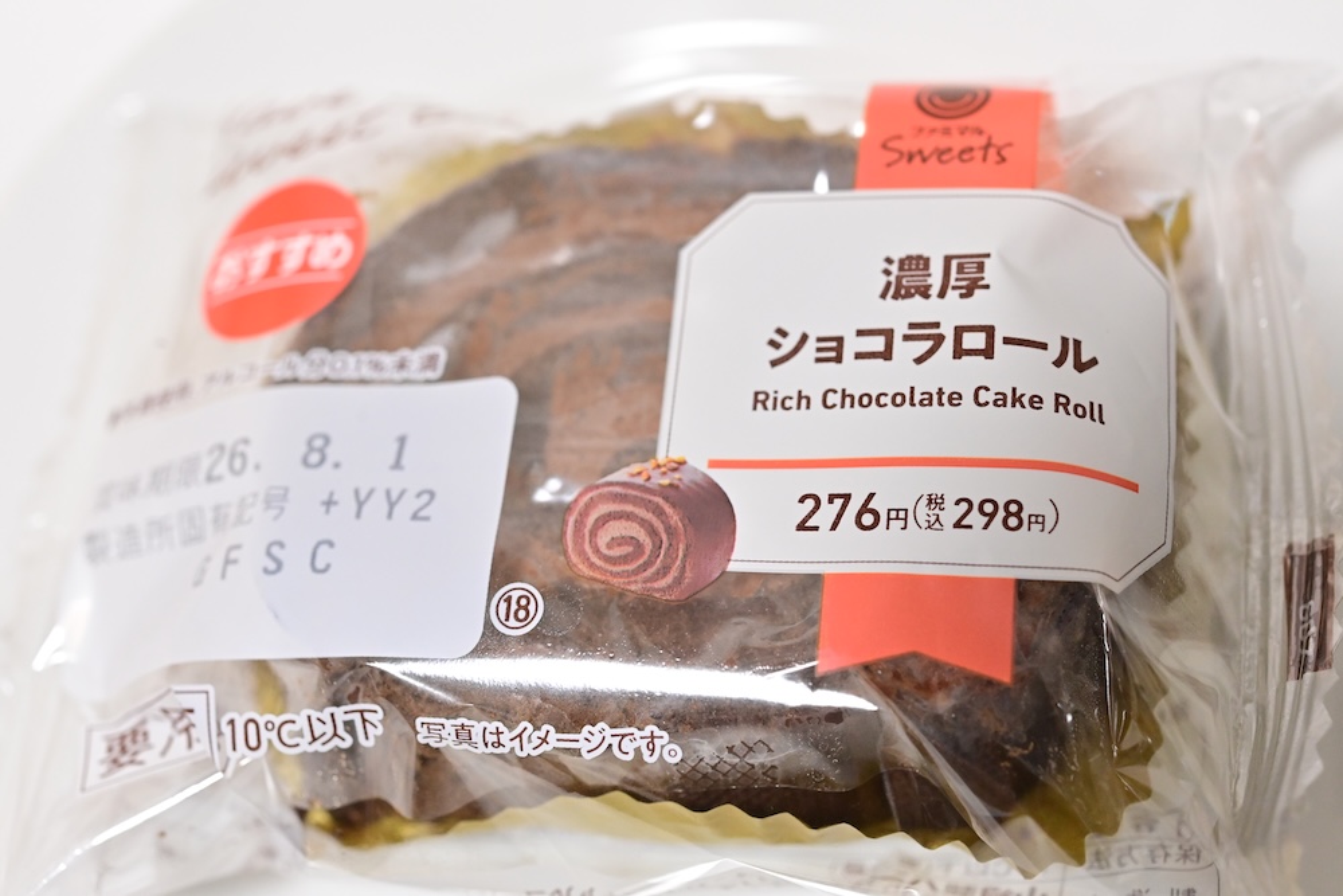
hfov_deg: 33.4
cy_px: 448
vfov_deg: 22.6
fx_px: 2239
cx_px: 672
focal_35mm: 60
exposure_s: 1/125
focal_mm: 60
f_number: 6.3
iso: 6400
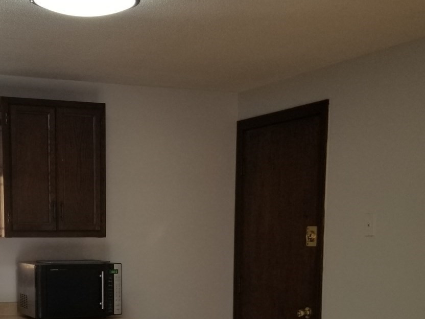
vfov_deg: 21.9
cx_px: 114
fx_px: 786
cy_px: 333
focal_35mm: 64
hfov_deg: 29.9
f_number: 1.7
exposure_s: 1/181
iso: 50
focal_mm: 4.3
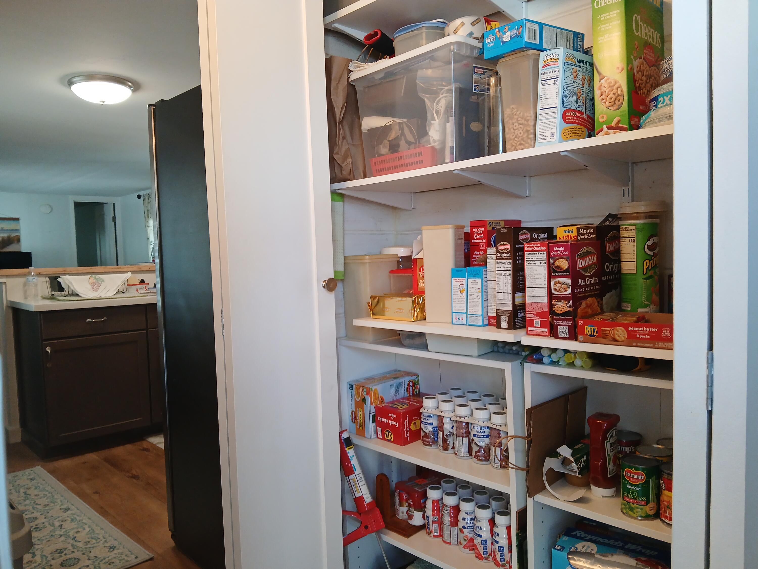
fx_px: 569
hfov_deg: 67.3
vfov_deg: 53.1
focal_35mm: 26
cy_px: 284
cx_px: 379
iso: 160
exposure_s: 1/60
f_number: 1.8
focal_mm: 3.98
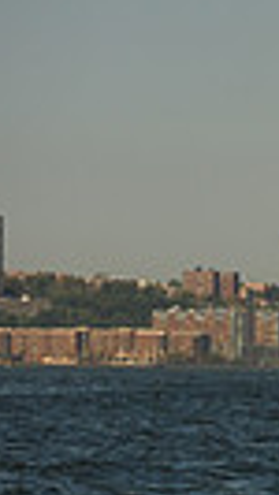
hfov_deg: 3.6
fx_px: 4188
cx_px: 1060
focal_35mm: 319
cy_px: 376
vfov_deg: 6.8
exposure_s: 1/1250
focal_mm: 70
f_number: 5
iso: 320
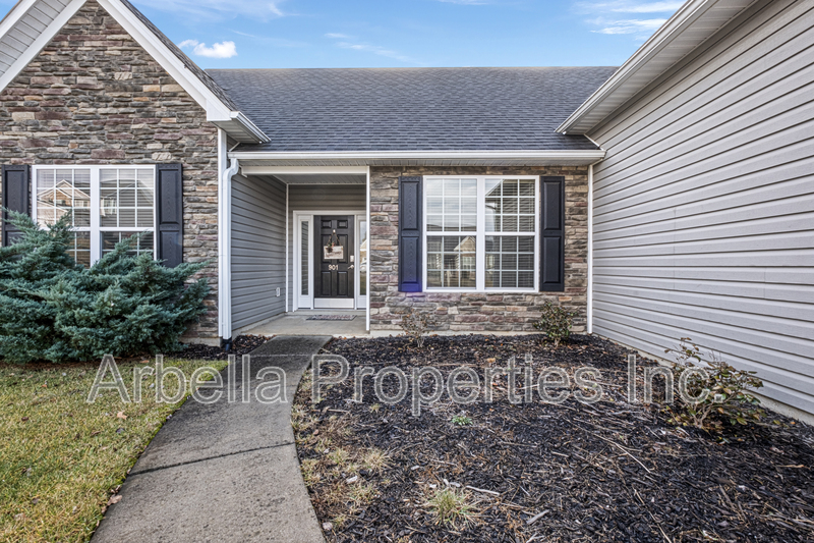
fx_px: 339
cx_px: 407
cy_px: 272
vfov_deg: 77.3
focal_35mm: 15
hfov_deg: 100.4
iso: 250
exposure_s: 1/5
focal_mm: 10
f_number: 22
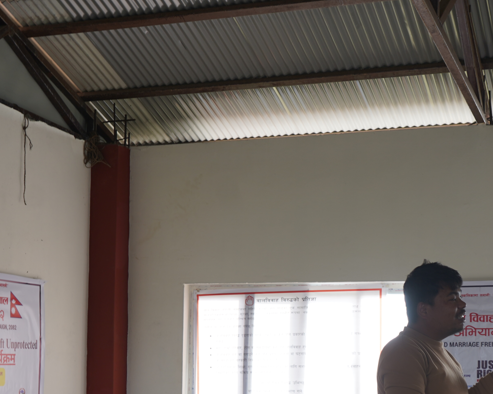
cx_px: 298
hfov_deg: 29.1
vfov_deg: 22.8
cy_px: 365
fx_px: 948
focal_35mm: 65
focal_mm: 28
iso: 100
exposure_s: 1/50
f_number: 4.5
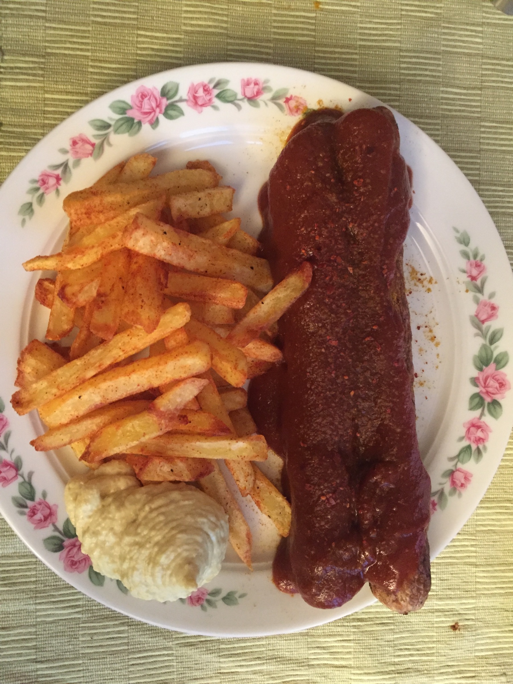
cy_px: 342
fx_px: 573
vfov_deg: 61.7
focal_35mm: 29
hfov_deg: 48.2
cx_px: 256
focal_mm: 4.15
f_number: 2.2
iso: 320
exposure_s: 1/17
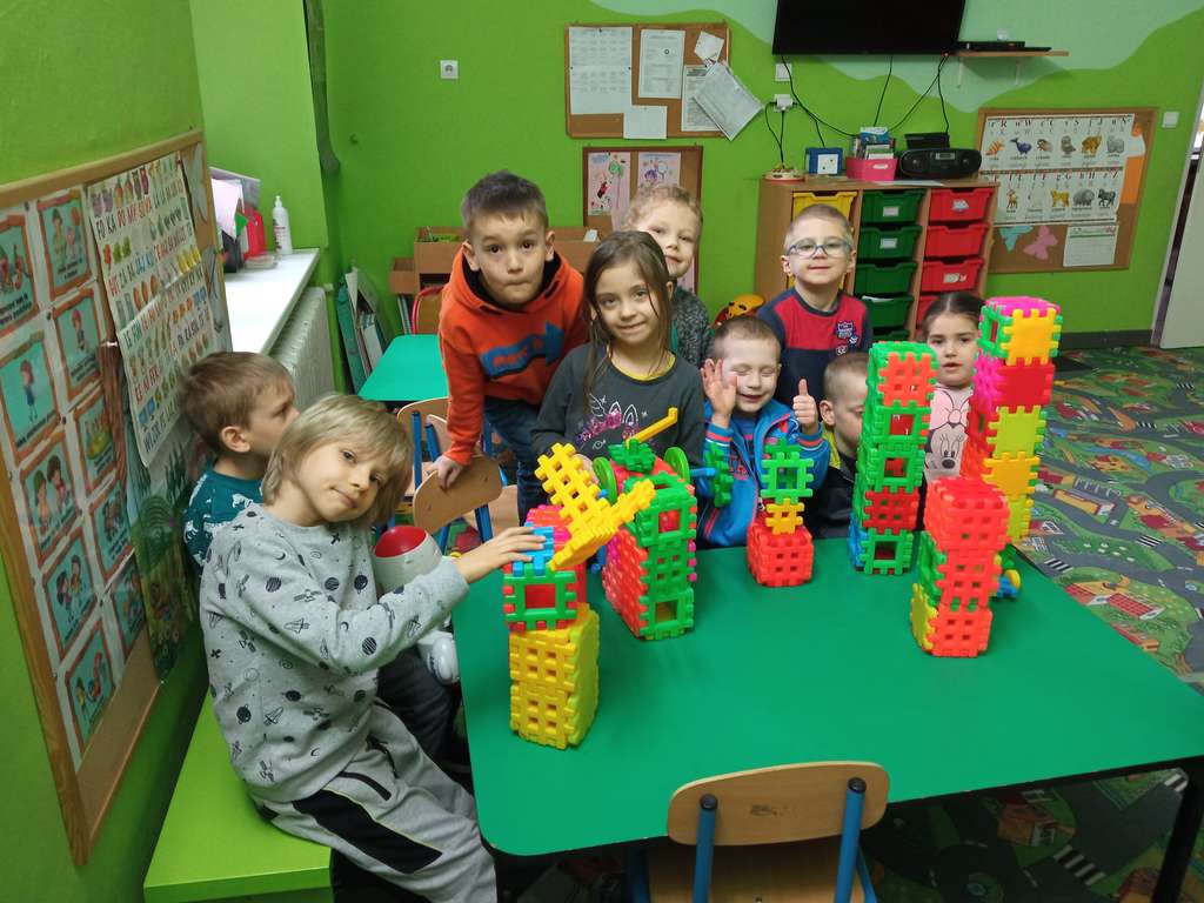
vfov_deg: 51.4
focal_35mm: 27
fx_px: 939
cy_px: 452
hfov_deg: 65.3
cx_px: 602
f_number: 2.2
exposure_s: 1/20
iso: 768
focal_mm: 3.79
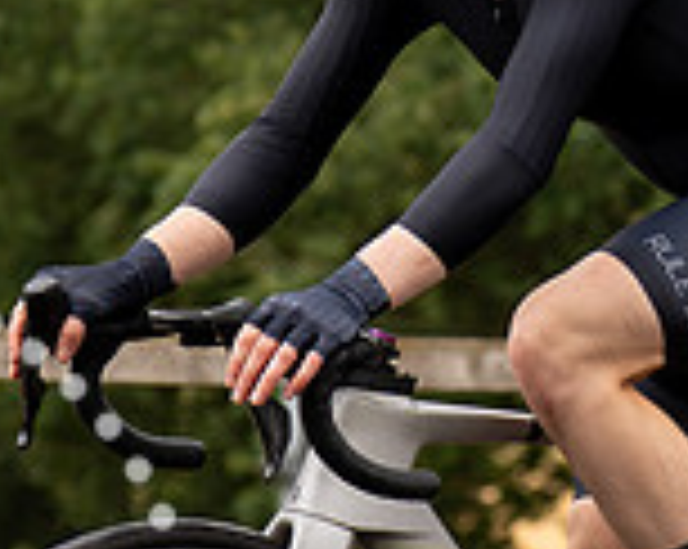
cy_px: 23
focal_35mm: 517
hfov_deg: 3.7
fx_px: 10514
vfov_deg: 3.0
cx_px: 493
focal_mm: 70
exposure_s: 1/1000
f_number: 3.5
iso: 250
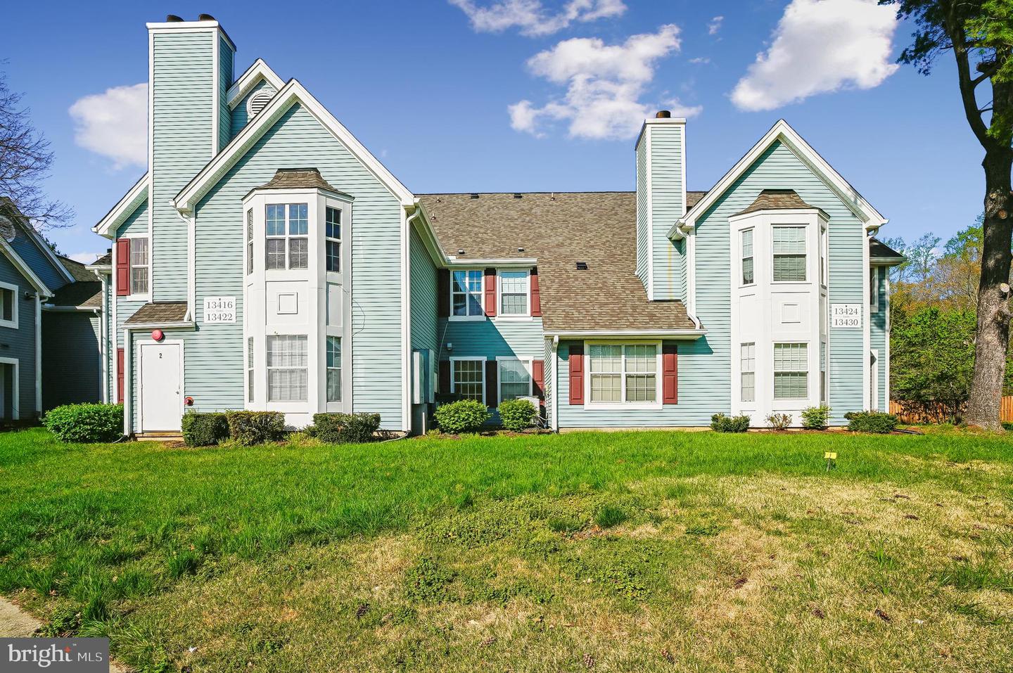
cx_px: 506
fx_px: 506
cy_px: 336
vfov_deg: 67.3
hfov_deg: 90.1
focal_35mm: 18
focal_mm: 18
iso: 100
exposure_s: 1/250
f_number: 10
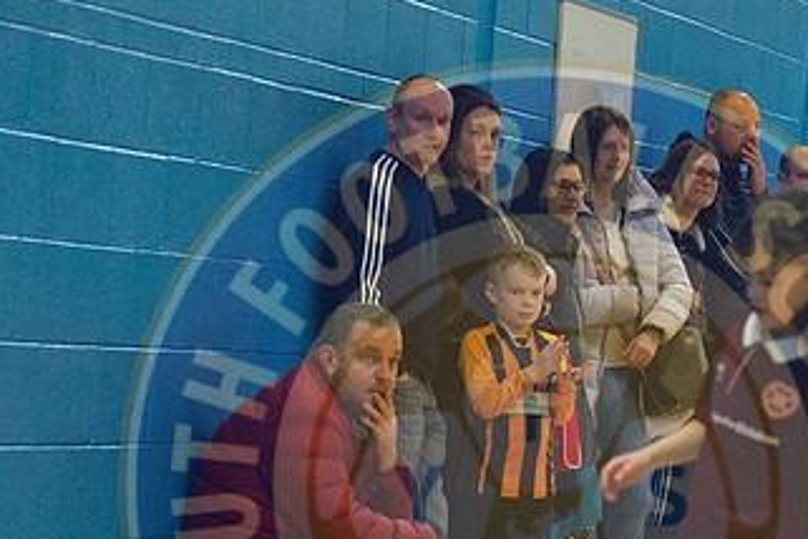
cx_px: 539
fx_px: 5476
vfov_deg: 5.6
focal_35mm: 244
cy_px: 479
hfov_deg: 8.4
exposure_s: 1/320
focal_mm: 135
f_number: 6.3
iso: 8000
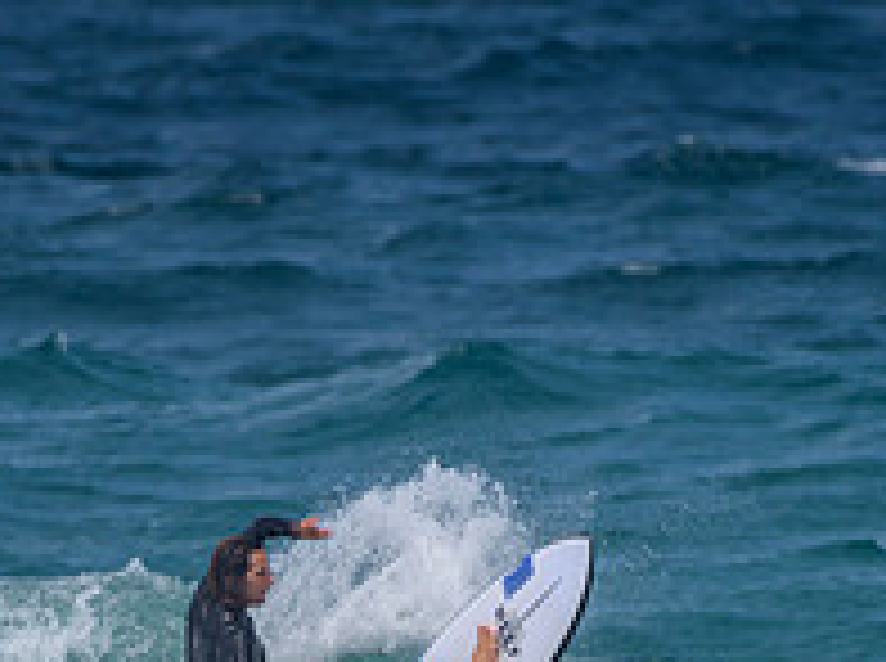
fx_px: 44480
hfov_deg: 1.1
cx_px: 382
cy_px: 673
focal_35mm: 1741
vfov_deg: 0.9
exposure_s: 1/2000
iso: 90
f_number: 5.6
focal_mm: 500
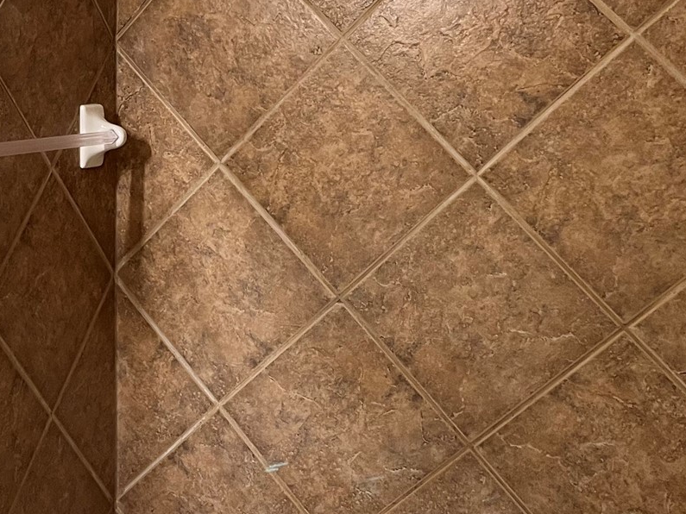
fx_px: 1328
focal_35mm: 67
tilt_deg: -5.4
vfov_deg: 21.8
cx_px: -34
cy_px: 148
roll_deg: -0.1
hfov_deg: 27.0
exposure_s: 1/60
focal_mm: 5.1
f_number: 1.6
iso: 160
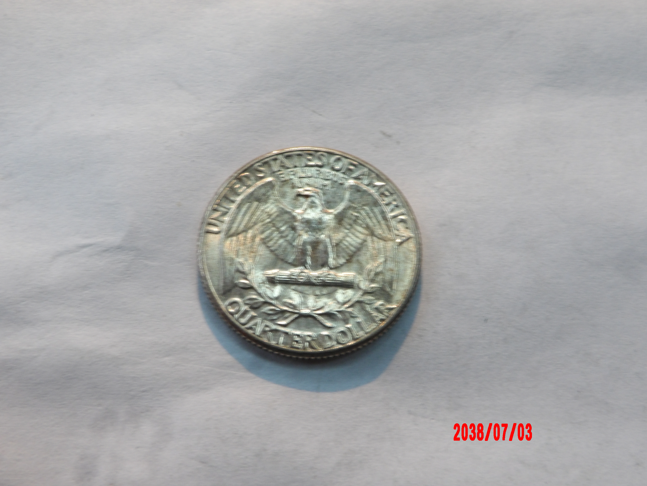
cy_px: 243
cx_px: 324
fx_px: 785
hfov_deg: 44.8
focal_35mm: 42
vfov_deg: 34.3
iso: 216
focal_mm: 7.6
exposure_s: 1/15
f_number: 4.9
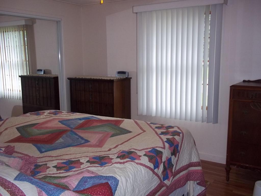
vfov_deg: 39.7
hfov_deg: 51.4
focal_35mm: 36
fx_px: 271
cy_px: 98
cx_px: 130
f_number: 3.1
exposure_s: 1/30
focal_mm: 6.5
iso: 160
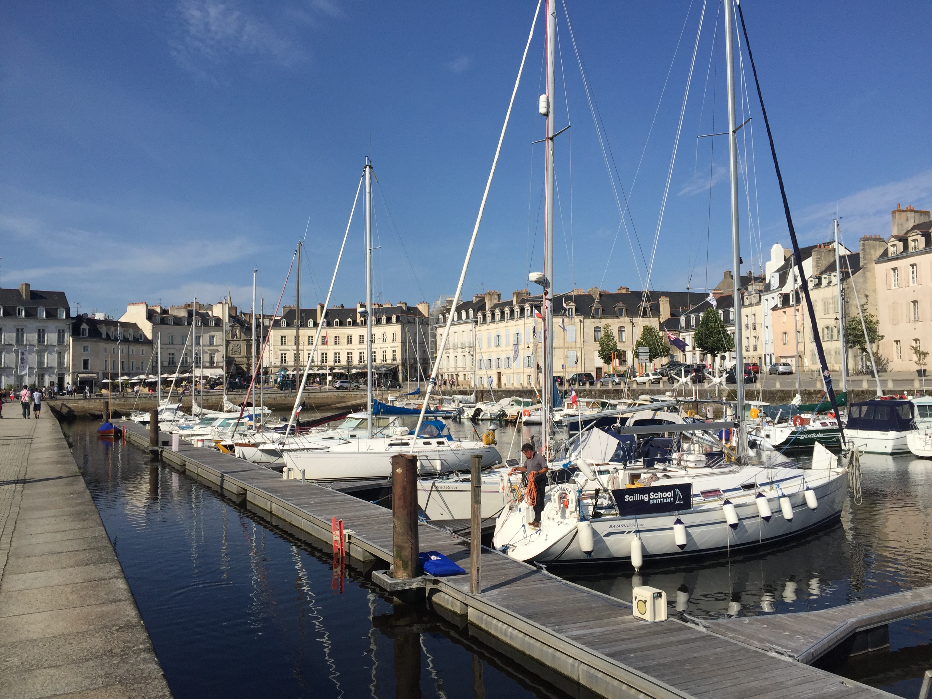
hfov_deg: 61.7
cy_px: 350
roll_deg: +0.8
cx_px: 466
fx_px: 781
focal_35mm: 29
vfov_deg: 48.2
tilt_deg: +2.6
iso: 32
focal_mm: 4.15
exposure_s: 1/4405
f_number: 2.2
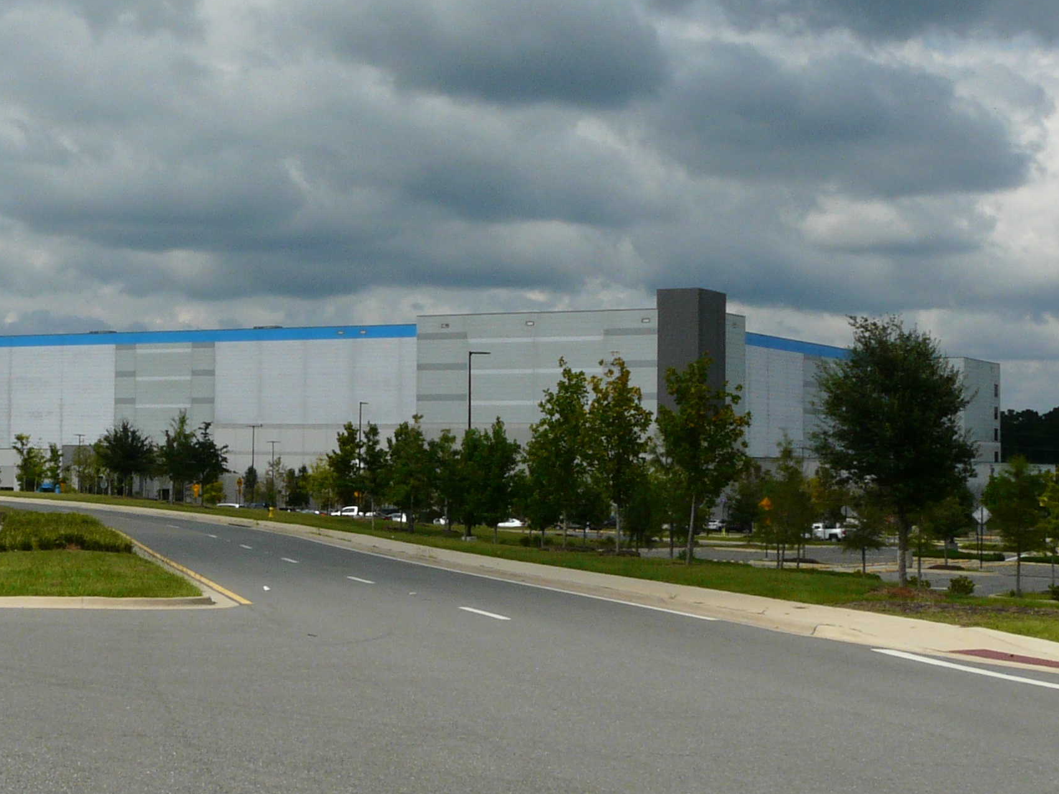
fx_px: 2111
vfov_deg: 21.3
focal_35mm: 69
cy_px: 334
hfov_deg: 27.3
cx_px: 123
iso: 100
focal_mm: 5.9
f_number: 8
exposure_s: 1/400
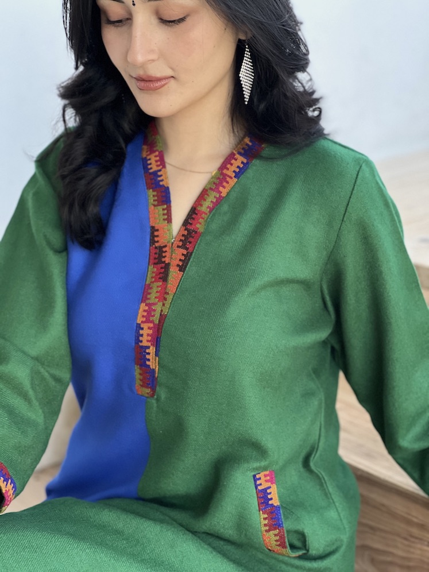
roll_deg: +1.3
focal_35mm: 77
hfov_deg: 19.1
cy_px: 286
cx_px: 214
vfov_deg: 25.3
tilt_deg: -16.2
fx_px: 1272
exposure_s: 1/121
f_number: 2.8
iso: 250
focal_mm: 9
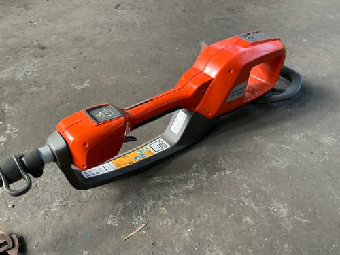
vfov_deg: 49.7
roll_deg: -0.1
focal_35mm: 28
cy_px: 128
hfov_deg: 63.4
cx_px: 170
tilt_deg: -39.4
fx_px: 275
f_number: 1.8
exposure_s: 1/60
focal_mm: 3
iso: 80
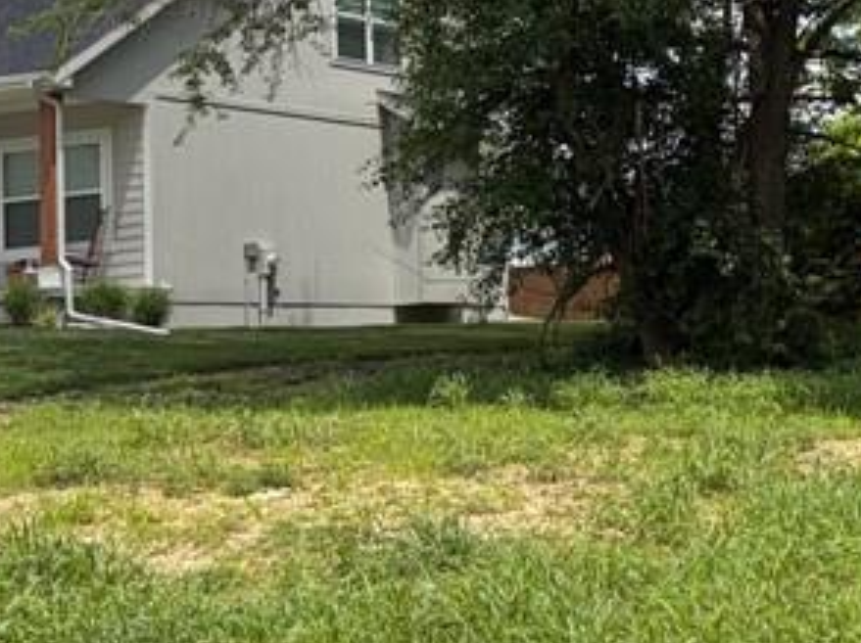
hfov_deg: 19.5
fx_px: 2261
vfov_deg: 16.1
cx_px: 1184
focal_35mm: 91
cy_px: 135
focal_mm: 5.96
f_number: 1.6
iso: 50
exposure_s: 1/2747
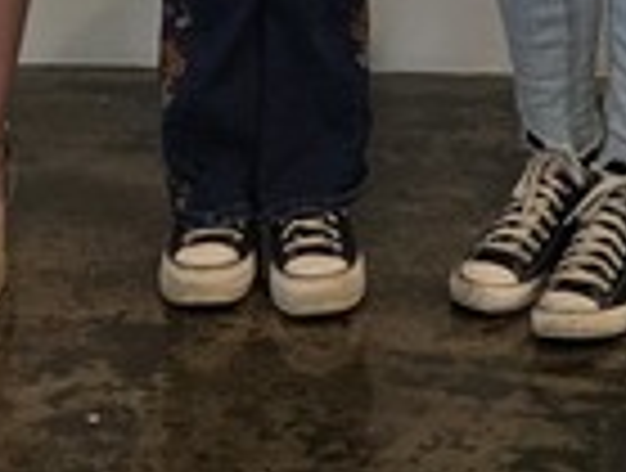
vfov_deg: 7.9
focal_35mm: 169
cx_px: 594
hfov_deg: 11.6
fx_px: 3064
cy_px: -796
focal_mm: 6.3
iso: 250
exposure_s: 1/120
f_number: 1.7
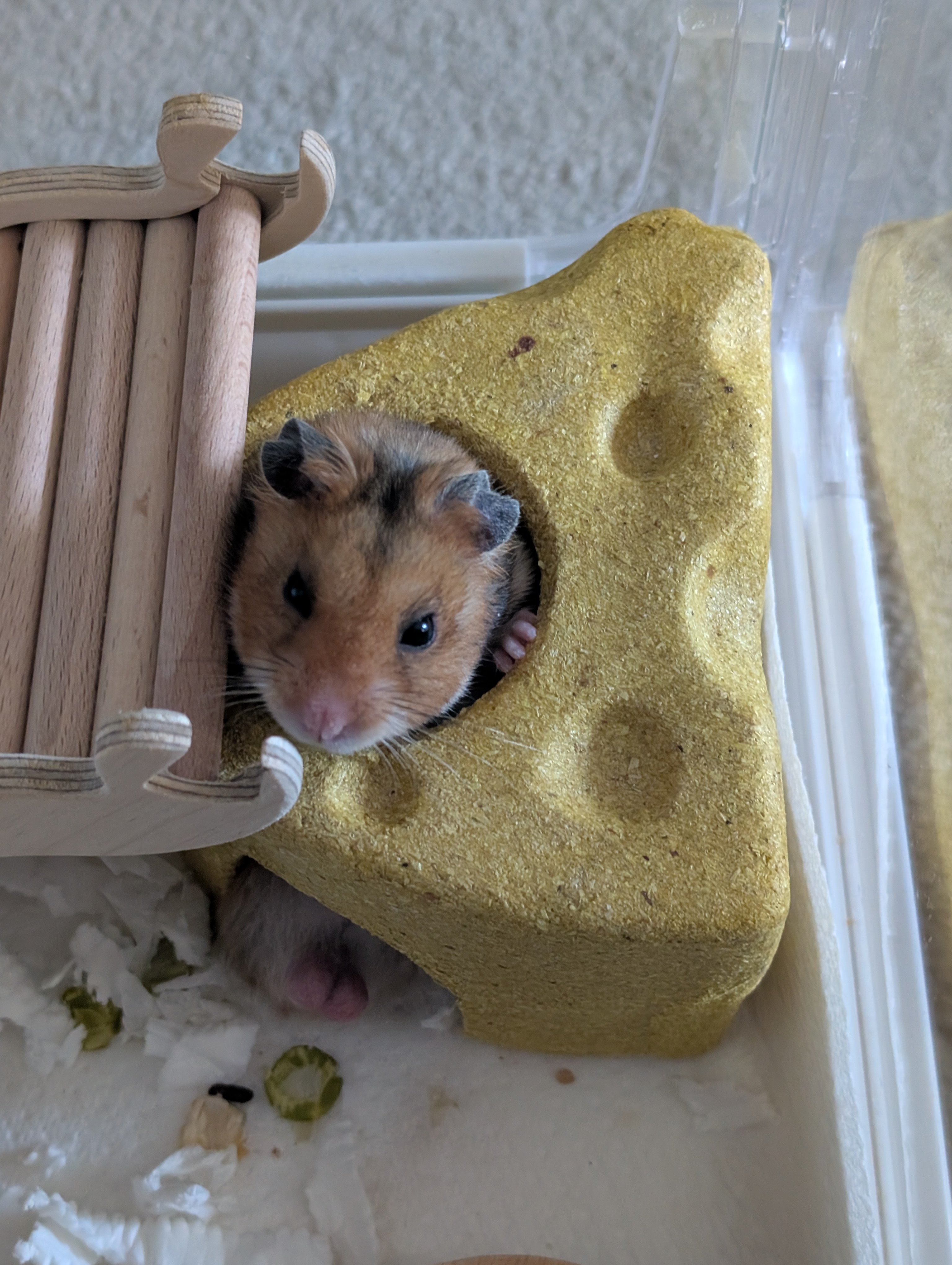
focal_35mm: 49
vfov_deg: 38.9
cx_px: 476
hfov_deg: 29.7
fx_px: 1792
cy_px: 632
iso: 648
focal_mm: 6.9
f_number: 1.68
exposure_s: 1/30
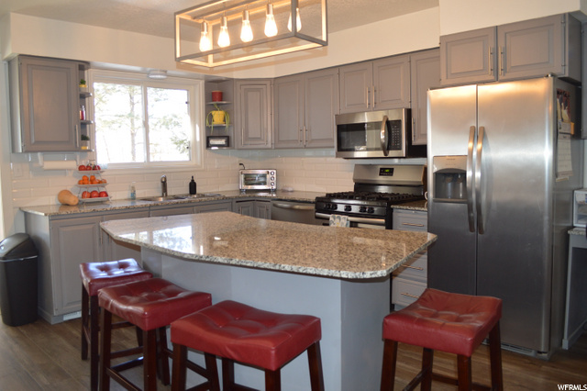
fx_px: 440
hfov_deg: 67.4
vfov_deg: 47.9
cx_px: 294
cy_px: 196
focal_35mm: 27
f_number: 4
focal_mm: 18
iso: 400
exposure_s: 1/60
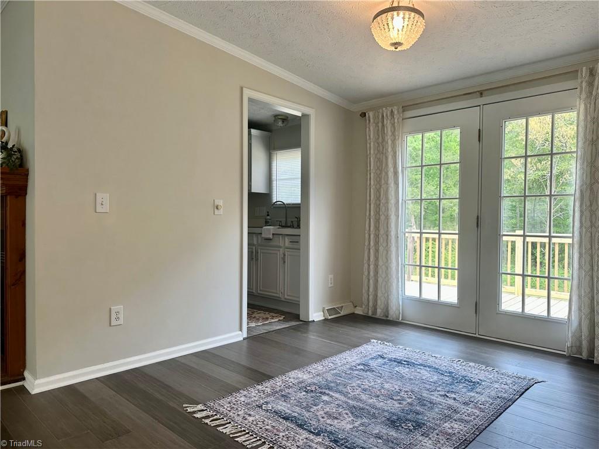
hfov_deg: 71.6
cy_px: 224
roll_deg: -0.8
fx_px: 415
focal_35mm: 24
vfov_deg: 56.8
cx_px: 300
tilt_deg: -0.9
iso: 50
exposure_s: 1/120
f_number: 1.78
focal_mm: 6.86
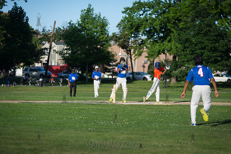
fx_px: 931
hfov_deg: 14.2
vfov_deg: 9.5
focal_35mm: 145
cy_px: 77
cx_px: 116
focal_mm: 145
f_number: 2.8
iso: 200
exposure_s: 1/3200
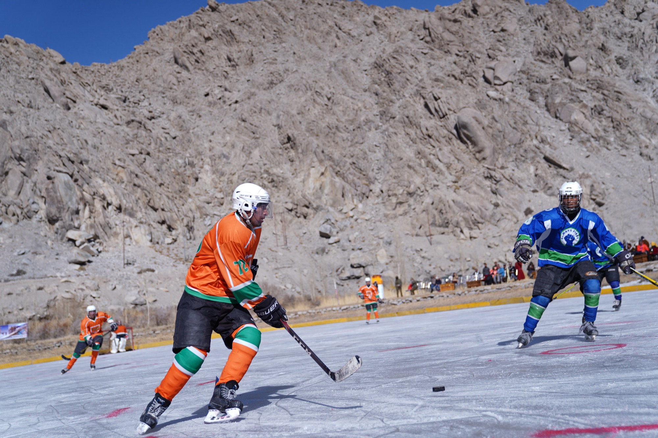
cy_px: 219
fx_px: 786
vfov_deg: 31.2
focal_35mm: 43
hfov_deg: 45.4
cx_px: 329
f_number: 2.8
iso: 80
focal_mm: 43
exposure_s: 1/2500
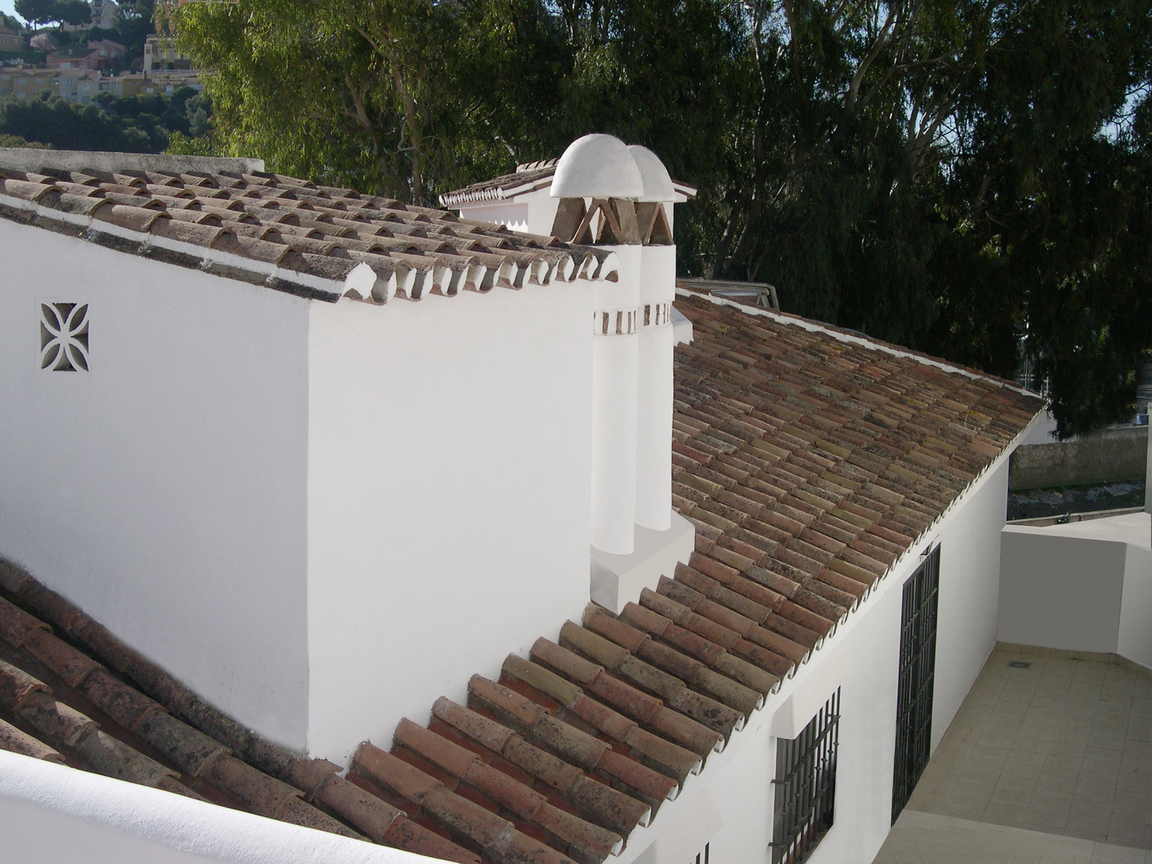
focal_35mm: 38
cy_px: 432
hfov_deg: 49.0
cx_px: 576
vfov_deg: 37.7
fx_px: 1265
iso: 100
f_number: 7.6
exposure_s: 1/247
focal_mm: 8
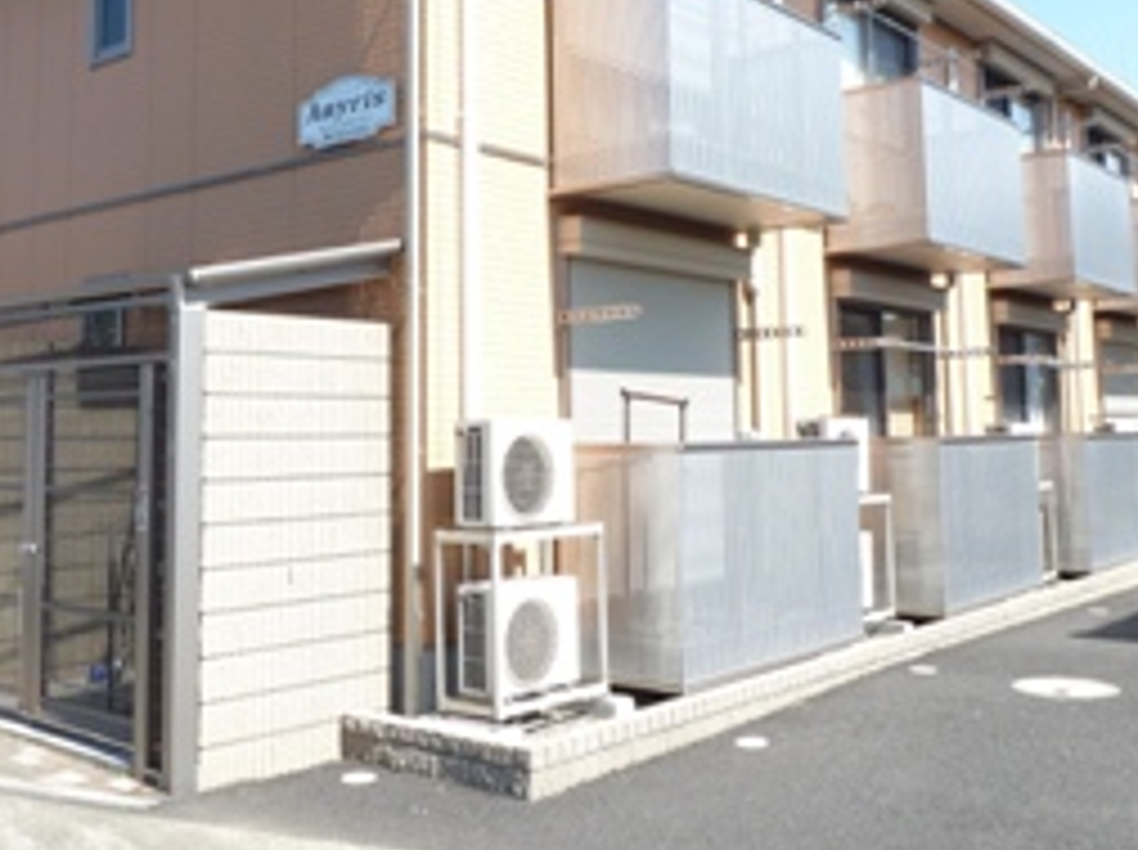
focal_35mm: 38
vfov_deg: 37.1
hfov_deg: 48.9
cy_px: 265
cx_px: 499
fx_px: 1247
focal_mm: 4.3
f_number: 4
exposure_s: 1/250
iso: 100
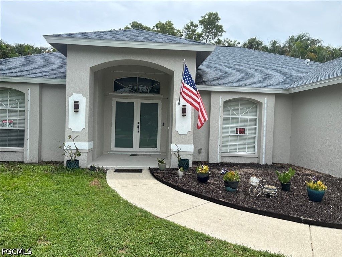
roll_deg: -2.0
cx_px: 171
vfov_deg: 53.1
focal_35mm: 26
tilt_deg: -1.4
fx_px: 257
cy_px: 128
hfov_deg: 67.3
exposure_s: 1/2571
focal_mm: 5.96
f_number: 1.6
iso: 50
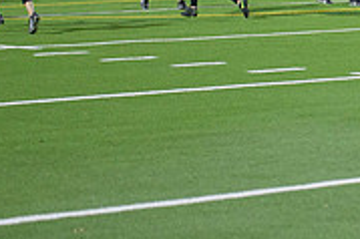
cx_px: 412
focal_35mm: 227
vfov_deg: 6.0
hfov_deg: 9.0
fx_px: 2268
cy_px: -29
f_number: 2.8
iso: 3200
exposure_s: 1/640
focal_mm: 70
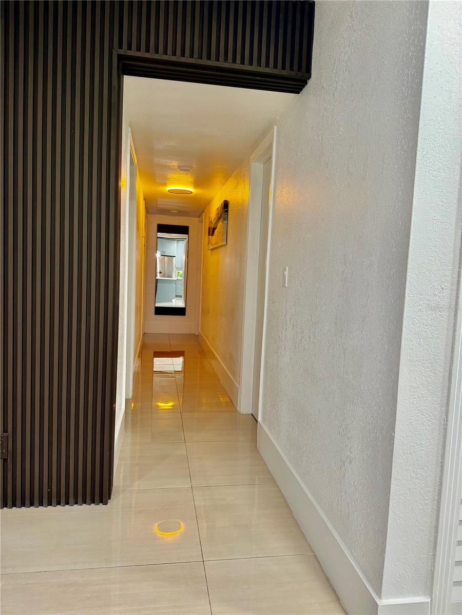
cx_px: 231
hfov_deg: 56.8
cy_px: 308
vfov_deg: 71.6
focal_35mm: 24
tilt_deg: -4.7
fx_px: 427
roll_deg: -2.2
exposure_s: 1/60
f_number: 1.78
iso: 200
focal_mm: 6.76
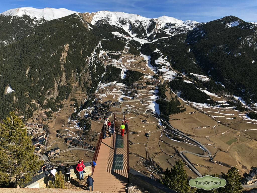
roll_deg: -1.0
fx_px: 208
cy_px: 96
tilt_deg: -11.2
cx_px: 128
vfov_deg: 49.7
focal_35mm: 28
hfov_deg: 63.4
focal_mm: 3.99
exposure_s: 1/1600
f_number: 1.8
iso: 20
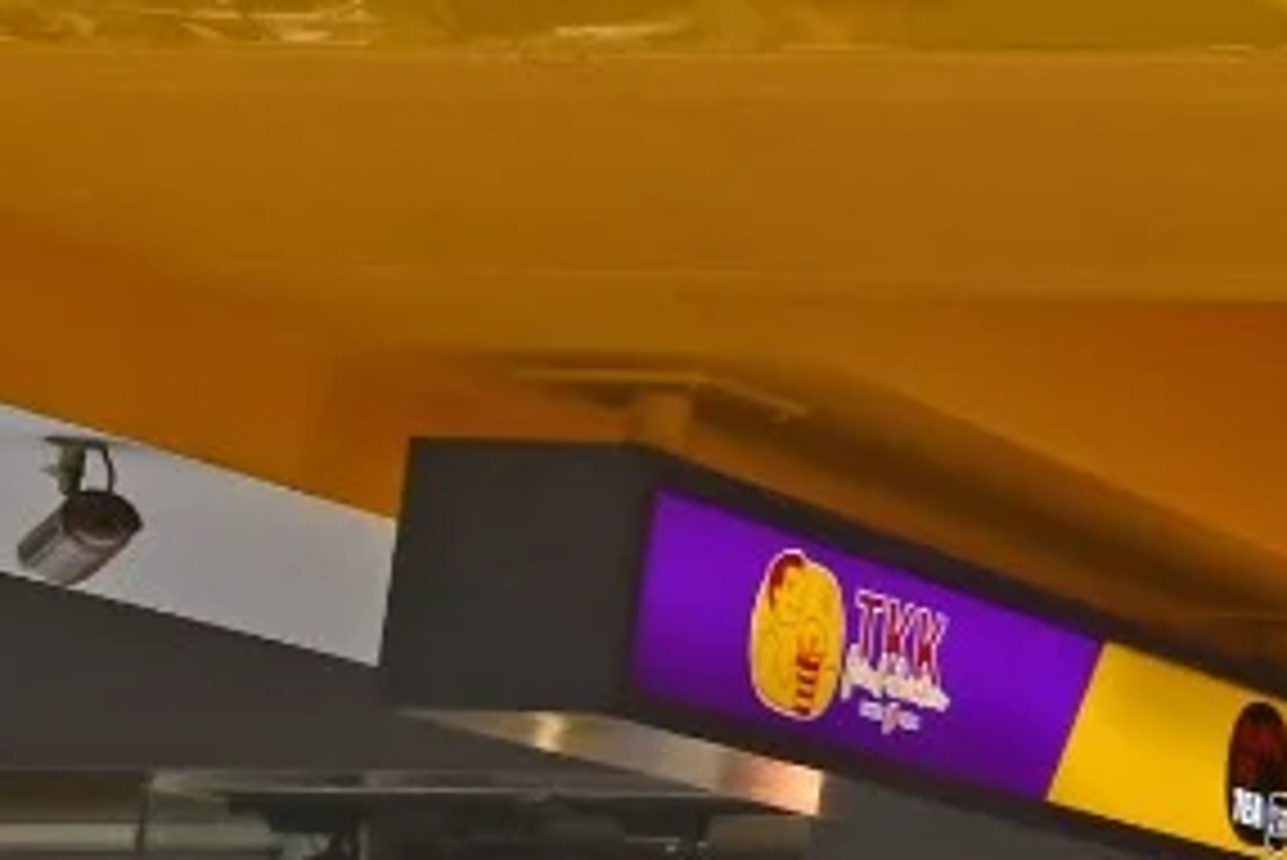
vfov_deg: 10.1
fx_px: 4864
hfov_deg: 11.2
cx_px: 3532
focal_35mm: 136
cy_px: 383
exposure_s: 1/100
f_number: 6.3
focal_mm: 16
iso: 400
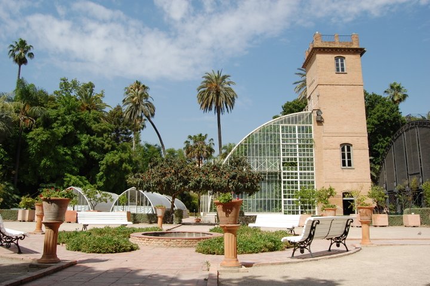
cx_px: 215
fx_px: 322
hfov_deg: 67.4
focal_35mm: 27
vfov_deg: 47.9
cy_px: 143
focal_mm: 18
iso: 200
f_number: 10
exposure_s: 1/400
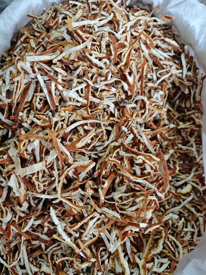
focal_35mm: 23
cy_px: 138
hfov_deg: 58.9
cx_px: 103
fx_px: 183
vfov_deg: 73.9
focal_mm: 8.72
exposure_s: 1/50
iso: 500
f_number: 2
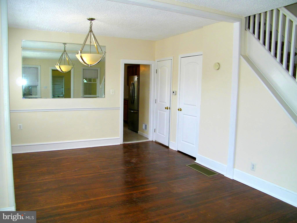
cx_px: 148
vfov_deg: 49.7
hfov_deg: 63.4
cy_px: 112
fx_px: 240
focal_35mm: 28
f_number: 3.5
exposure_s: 1/100
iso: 80
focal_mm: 5
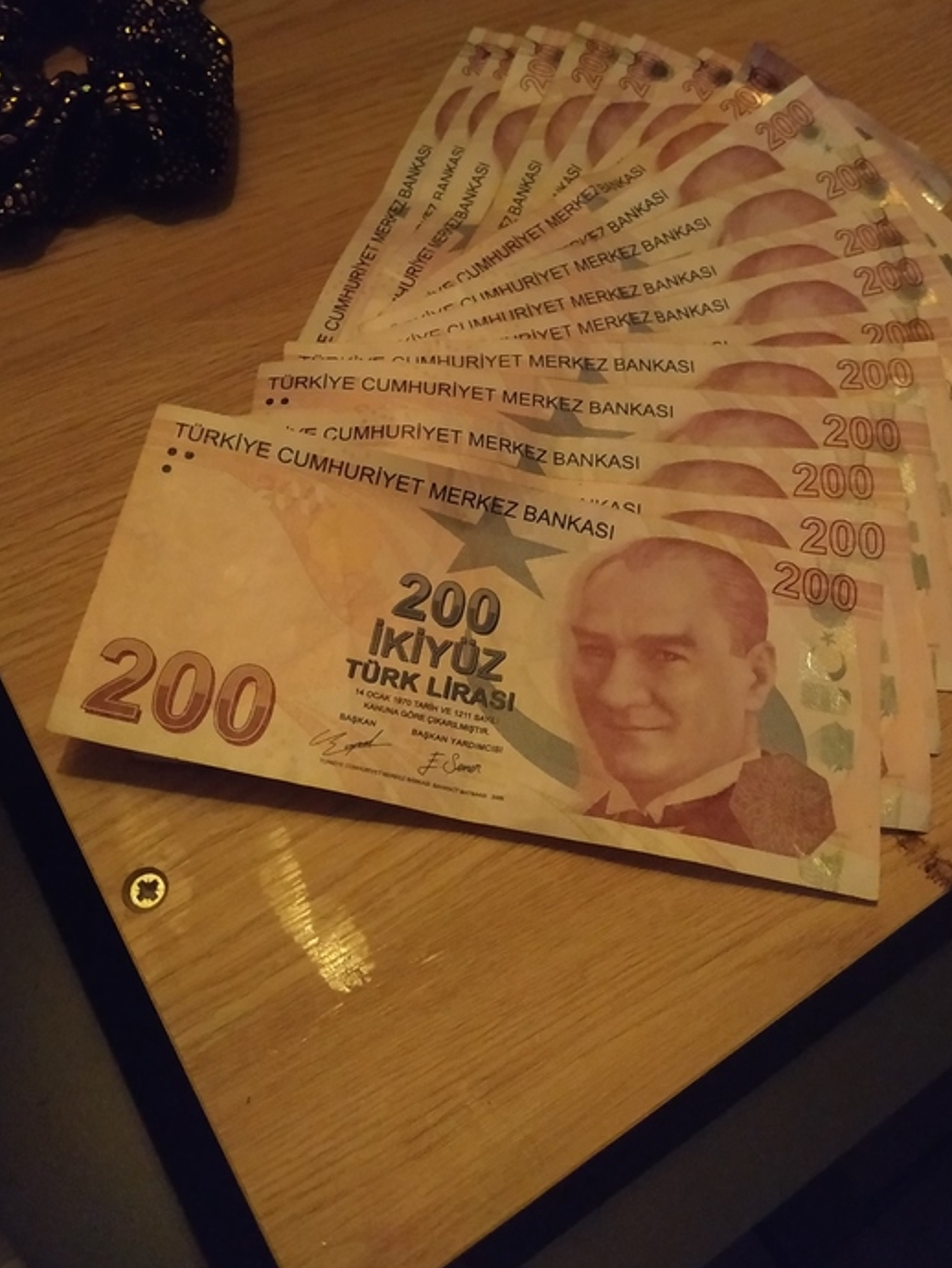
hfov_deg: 44.1
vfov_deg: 56.2
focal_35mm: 32
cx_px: 529
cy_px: 491
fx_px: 1173
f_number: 1.9
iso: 3200
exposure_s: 1/17
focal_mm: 3.94
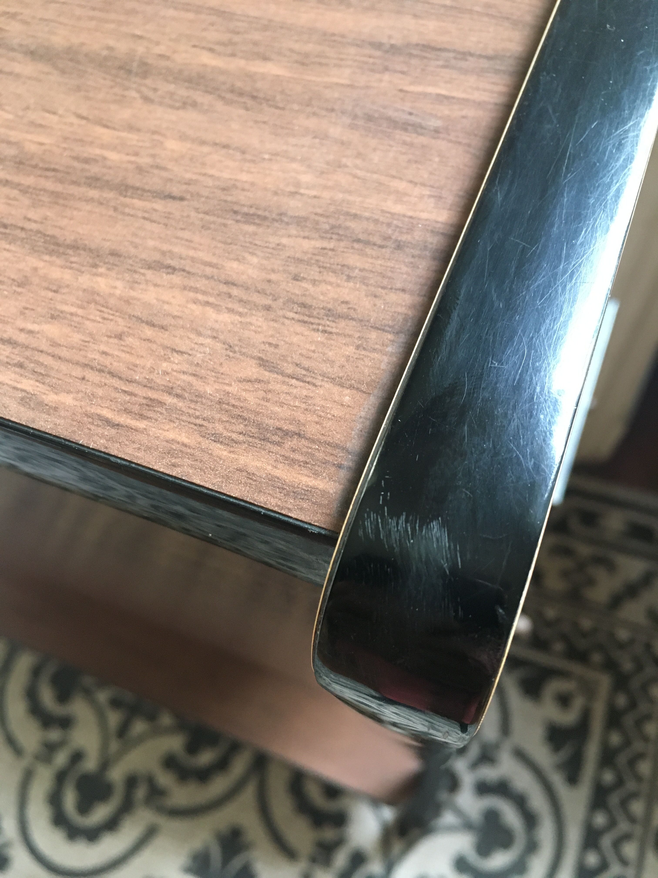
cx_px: 329
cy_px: 439
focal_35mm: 29
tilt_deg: -59.3
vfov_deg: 61.7
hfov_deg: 48.2
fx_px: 735
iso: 200
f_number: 2.2
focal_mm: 4.15
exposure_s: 1/20
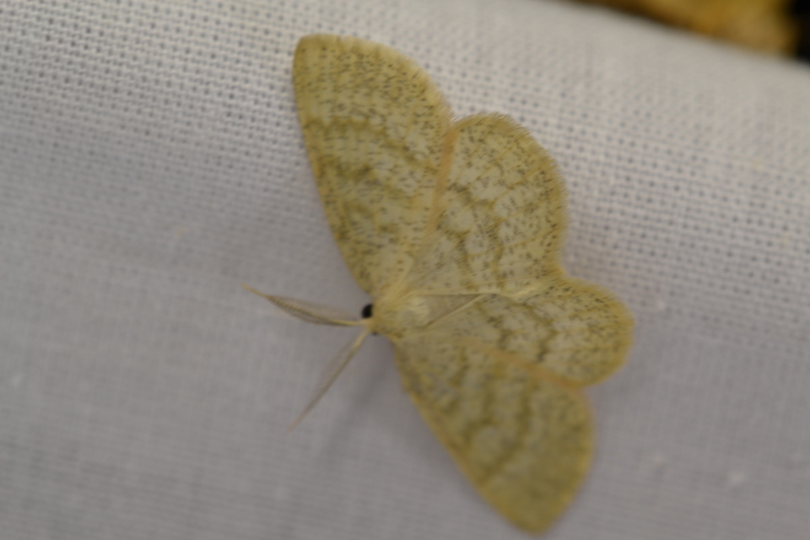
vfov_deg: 5.0
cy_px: 270
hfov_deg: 7.4
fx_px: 6243
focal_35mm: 278
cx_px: 405
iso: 400
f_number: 5
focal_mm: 185
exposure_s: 1/125
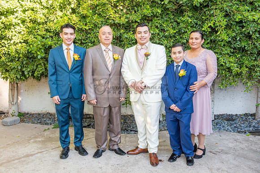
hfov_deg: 54.1
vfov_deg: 37.7
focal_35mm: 35
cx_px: 117
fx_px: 254
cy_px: 84
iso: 320
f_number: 5
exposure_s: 1/125
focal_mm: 32
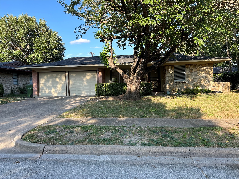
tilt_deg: -2.0
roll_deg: +2.2
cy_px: 90
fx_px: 180
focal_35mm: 26
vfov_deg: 53.1
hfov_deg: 67.3
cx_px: 120
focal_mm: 5.7
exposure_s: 1/814
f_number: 1.5
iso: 50
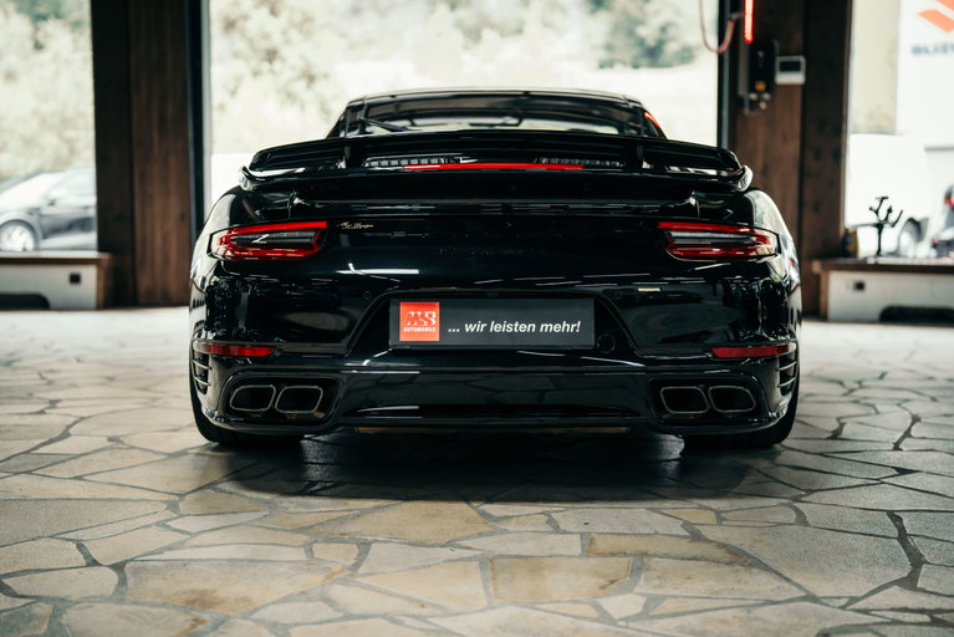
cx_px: 477
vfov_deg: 27.0
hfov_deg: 39.6
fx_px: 1325
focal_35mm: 50
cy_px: 318
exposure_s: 1/125
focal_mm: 50
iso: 250
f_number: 1.8
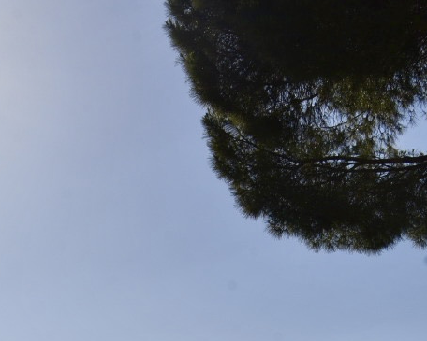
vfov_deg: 18.0
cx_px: -169
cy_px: 430
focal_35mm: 80
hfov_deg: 21.0
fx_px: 1011
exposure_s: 1/500
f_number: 11
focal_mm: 24
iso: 100
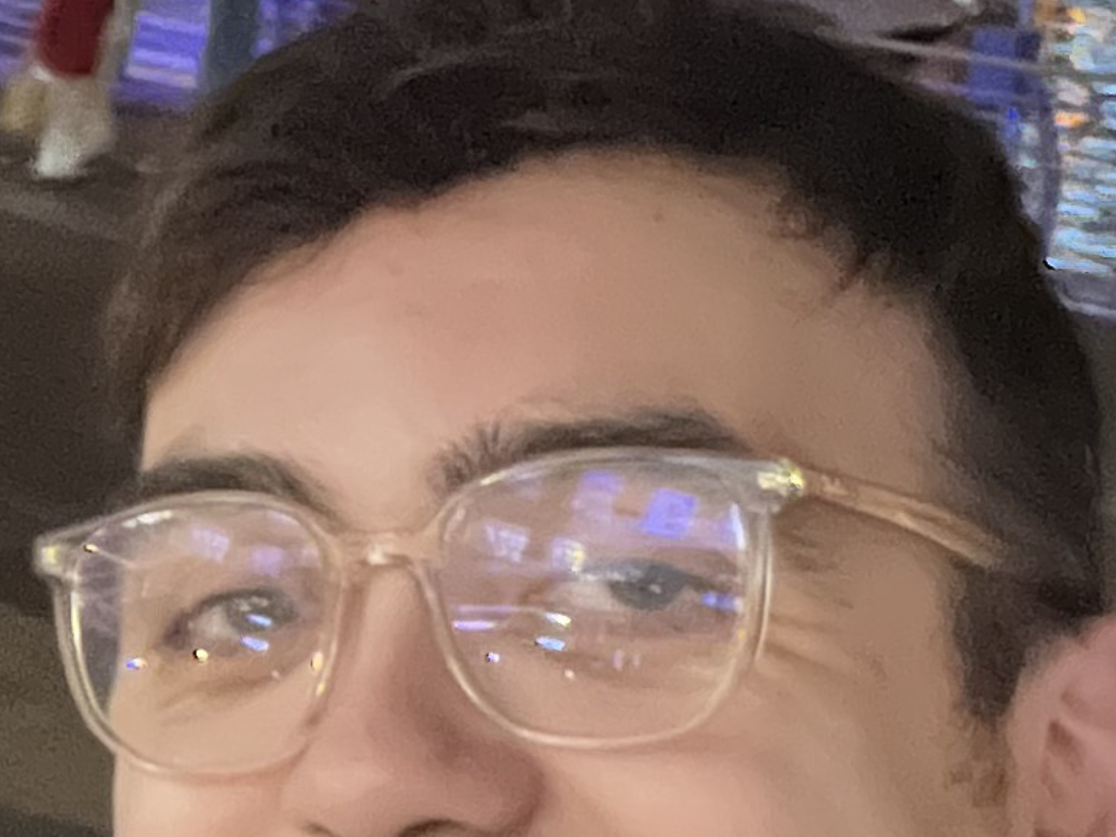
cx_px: -359
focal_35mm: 120
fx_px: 3869
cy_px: 398
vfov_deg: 12.3
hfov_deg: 15.6
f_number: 2.2
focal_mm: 2.71
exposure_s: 1/14
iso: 1250
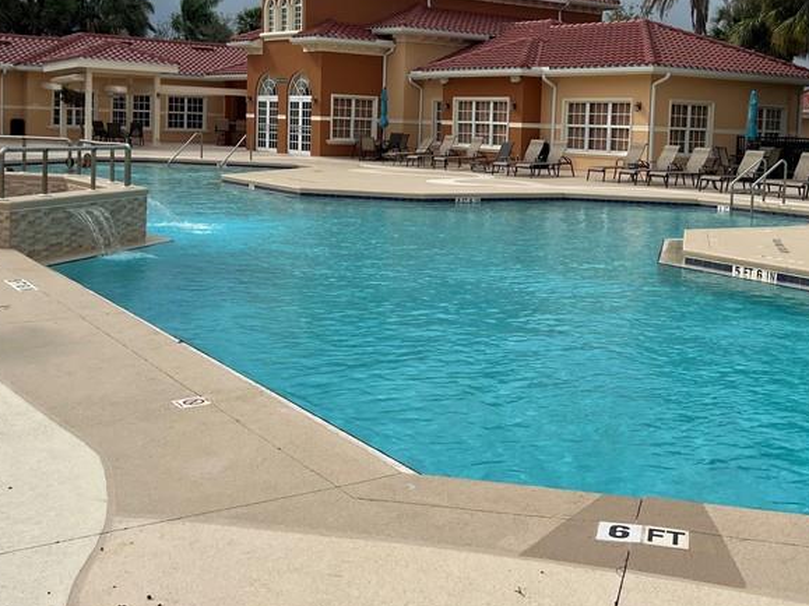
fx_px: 1075
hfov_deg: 41.2
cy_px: 201
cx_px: 449
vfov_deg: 31.3
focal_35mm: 46
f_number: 1.5
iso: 50
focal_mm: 5.7
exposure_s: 1/6579
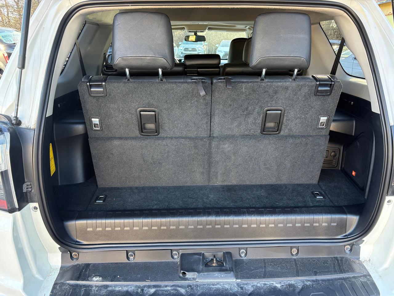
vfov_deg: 53.1
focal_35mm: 26
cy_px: 148
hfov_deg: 67.3
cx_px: 197
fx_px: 296
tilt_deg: -19.7
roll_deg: -1.3
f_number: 1.6
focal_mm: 5.96
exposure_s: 1/135
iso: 125
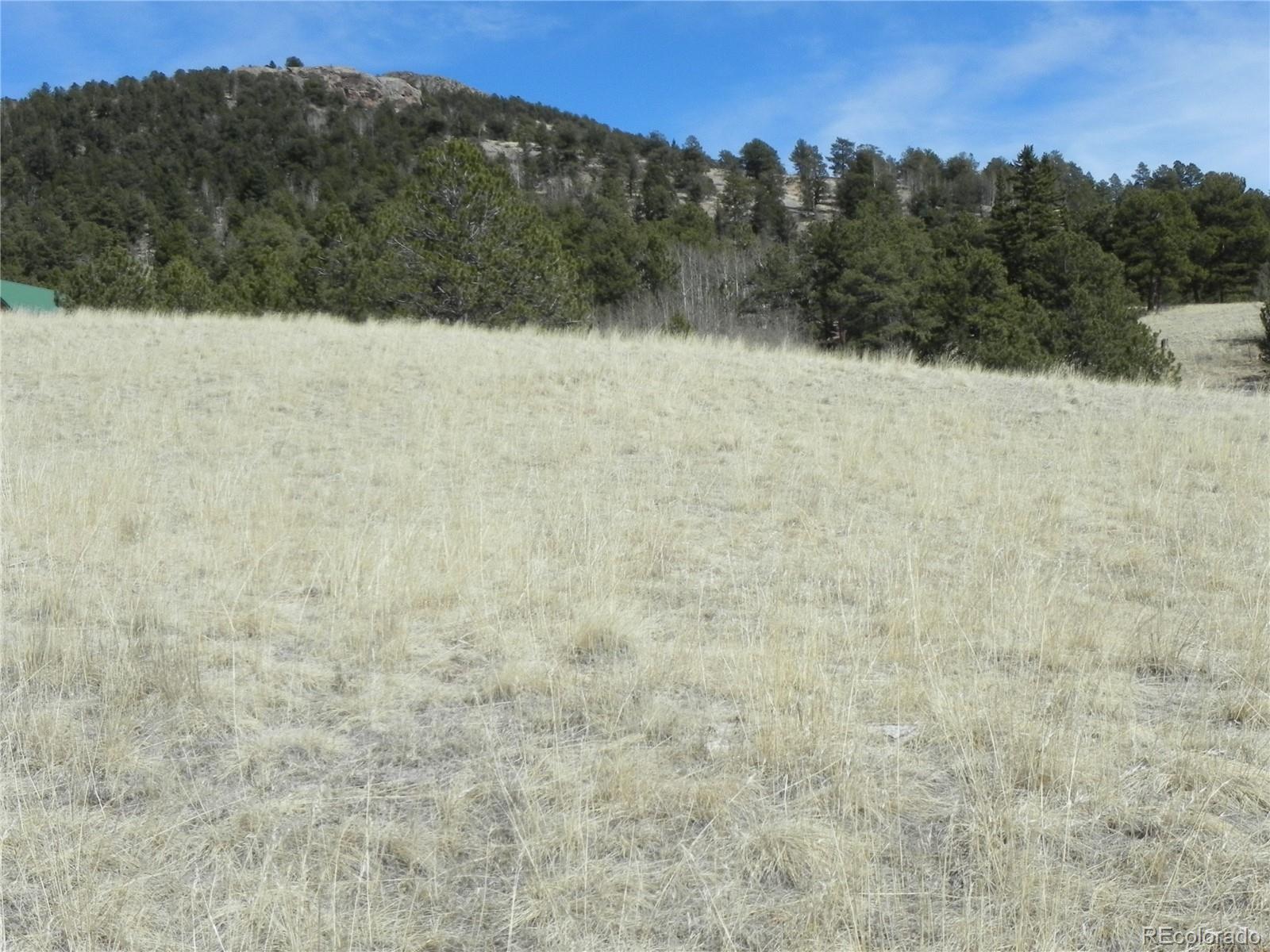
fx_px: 1688
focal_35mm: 46
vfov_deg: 31.5
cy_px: 476
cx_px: 635
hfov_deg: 41.2
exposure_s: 1/428
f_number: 8
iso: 160
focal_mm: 8.2
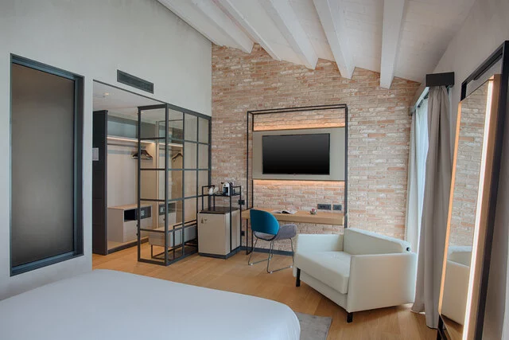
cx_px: 254
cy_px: 170
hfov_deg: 84.0
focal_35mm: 20
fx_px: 283
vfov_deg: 62.0
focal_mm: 20
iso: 31
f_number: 10
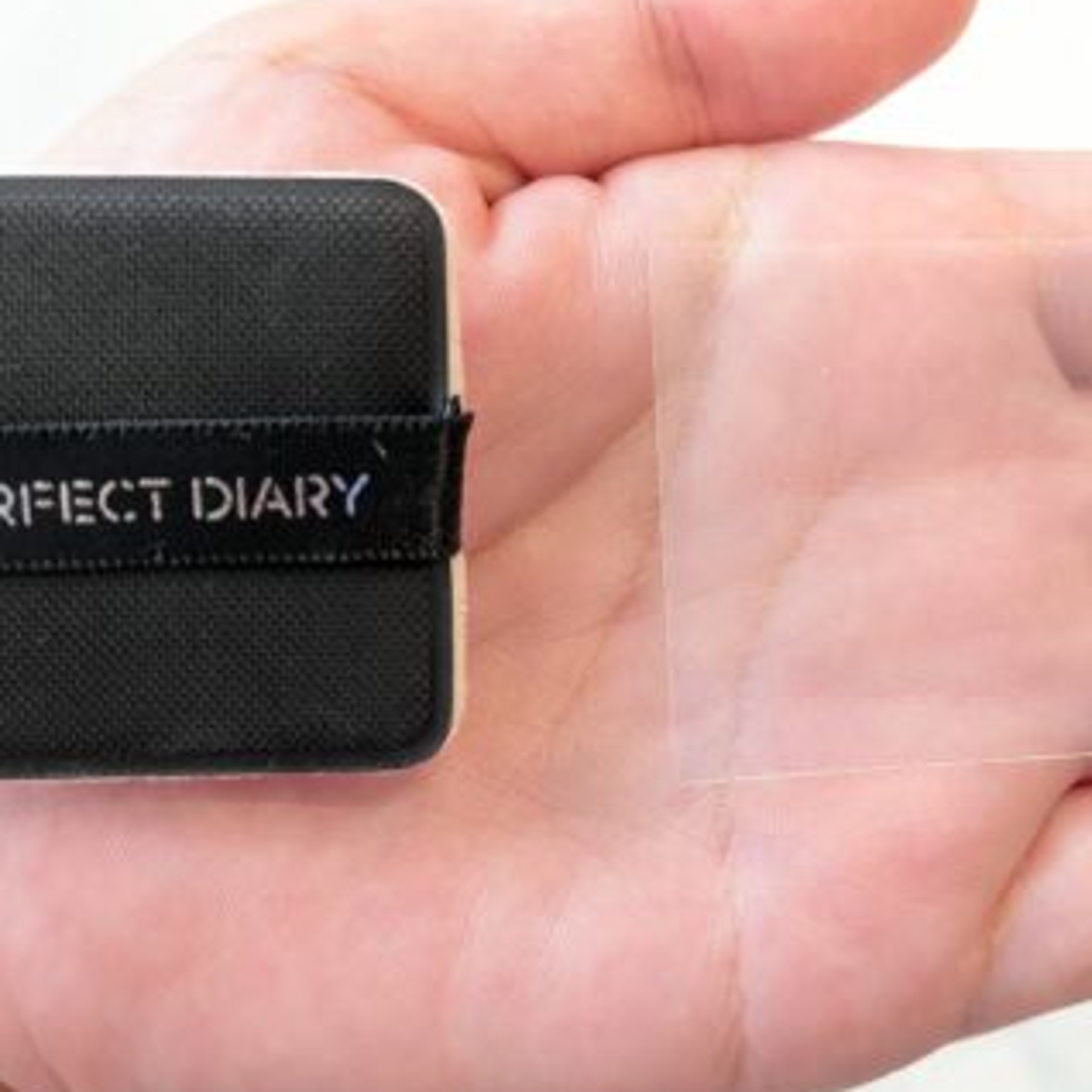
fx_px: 1428
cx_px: 749
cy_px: 426
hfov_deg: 41.2
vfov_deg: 41.6
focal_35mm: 40
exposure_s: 1/67.2
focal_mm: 4.53
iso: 334
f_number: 1.7
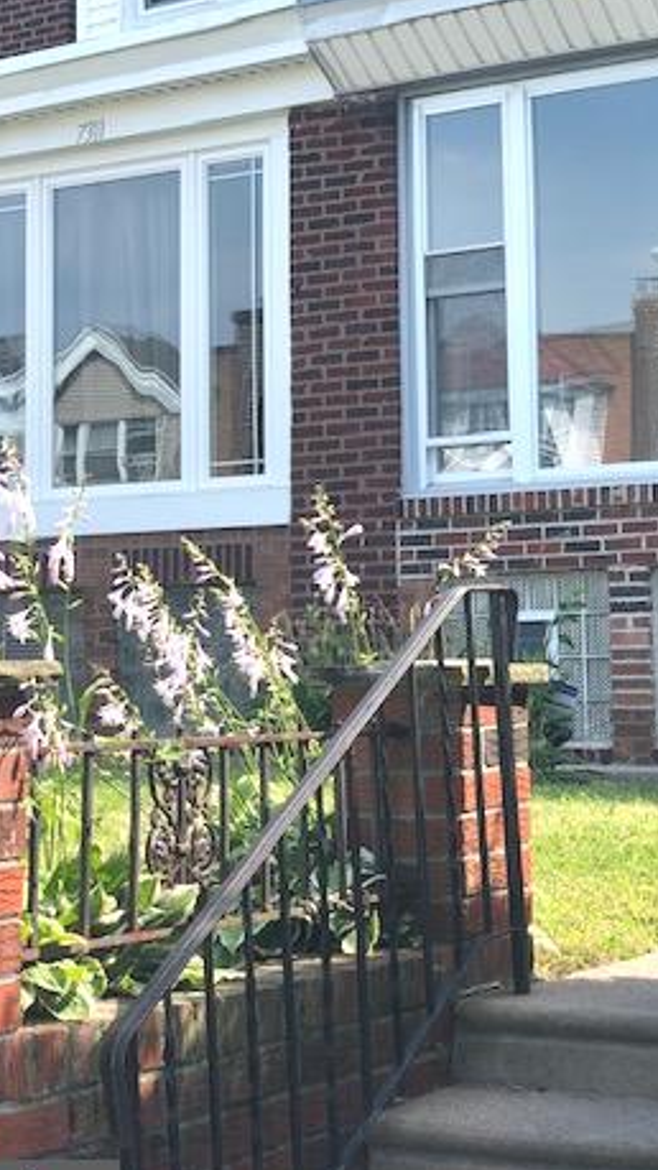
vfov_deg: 26.8
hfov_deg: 15.2
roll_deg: +0.5
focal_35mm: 79
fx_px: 2452
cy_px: 431
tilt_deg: +7.1
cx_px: 467
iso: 16
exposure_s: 1/274
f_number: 2.4
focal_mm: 6
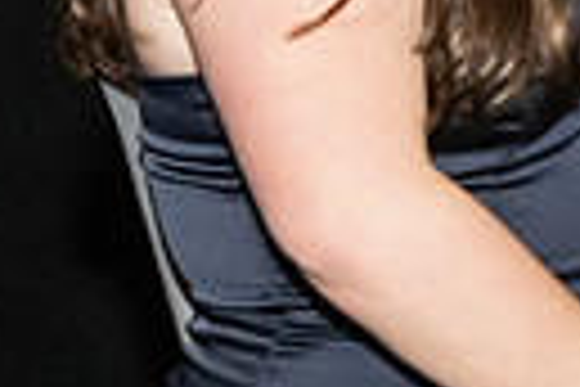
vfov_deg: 7.5
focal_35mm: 180
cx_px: 905
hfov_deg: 10.9
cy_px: -220
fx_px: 2900
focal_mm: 28
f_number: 5.6
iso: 6400
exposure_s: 1/125
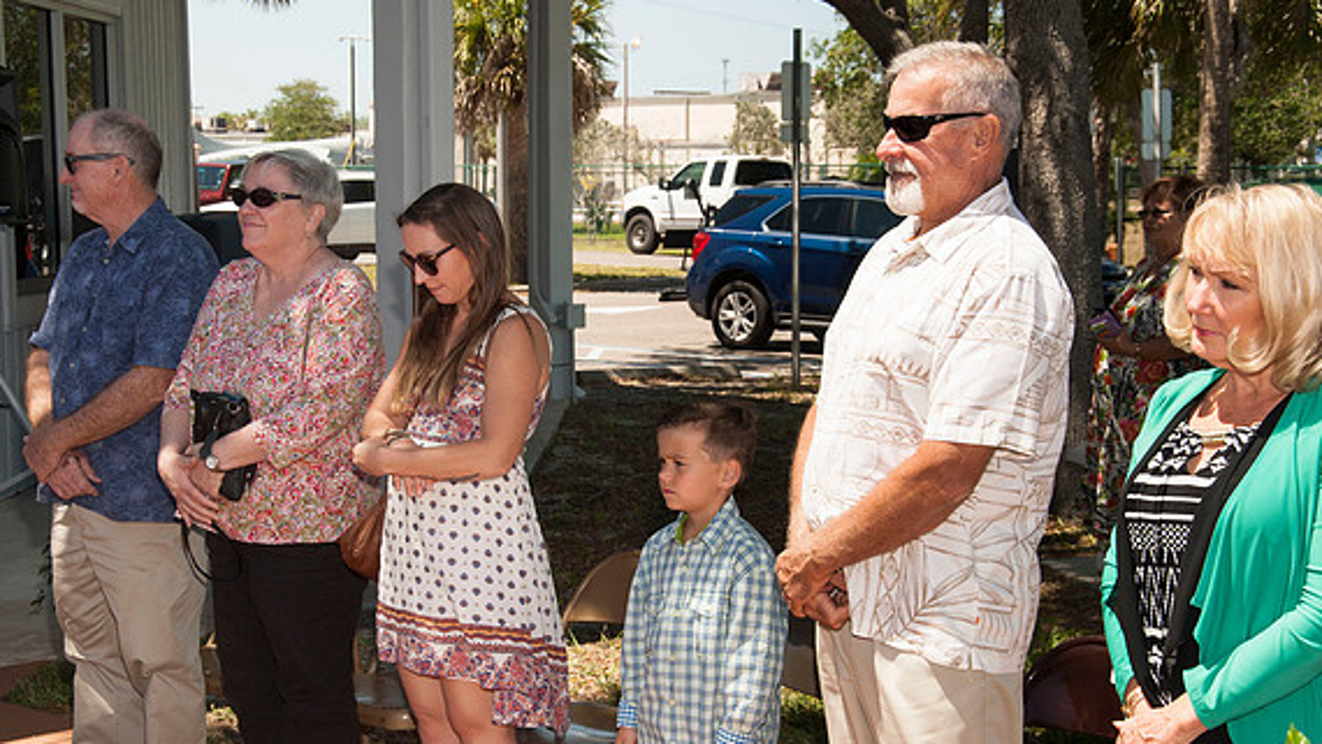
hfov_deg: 29.3
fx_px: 2525
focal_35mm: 72
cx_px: 663
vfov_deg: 16.8
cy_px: 396
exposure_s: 1/250
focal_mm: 45
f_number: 9
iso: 100
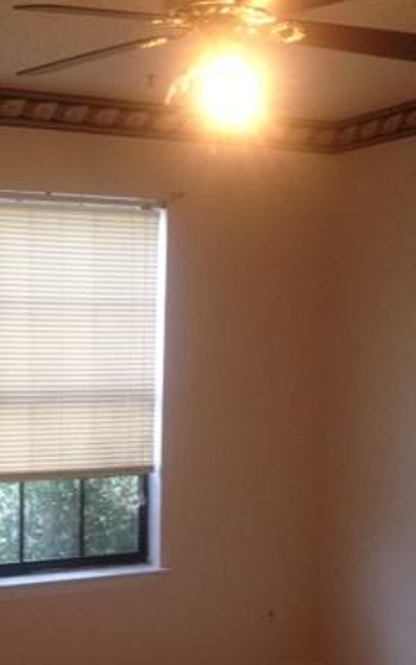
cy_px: 536
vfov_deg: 31.1
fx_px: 1160
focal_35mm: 64
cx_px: 29
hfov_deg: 19.9
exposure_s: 1/20
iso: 160
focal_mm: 4.28
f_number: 2.4
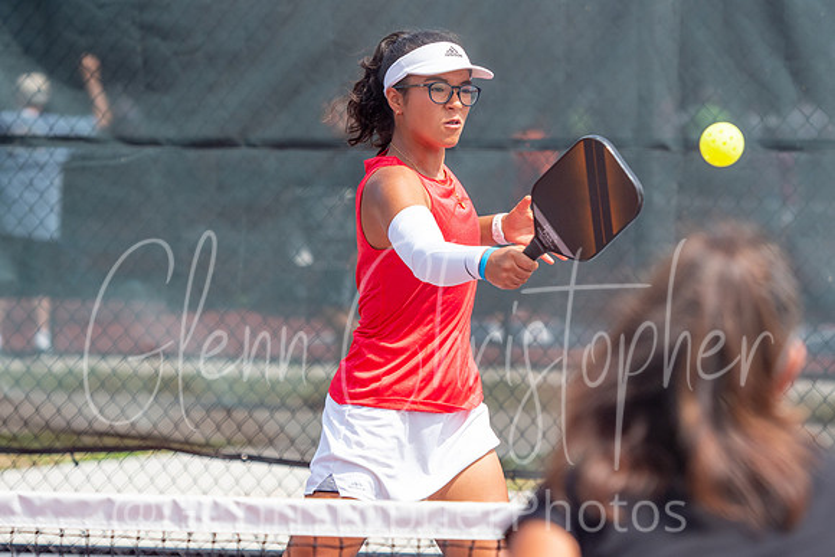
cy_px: 261
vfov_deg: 5.5
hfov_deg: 8.2
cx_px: 419
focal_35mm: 251
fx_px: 5833
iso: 200
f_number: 3.2
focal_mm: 115
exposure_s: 1/1600
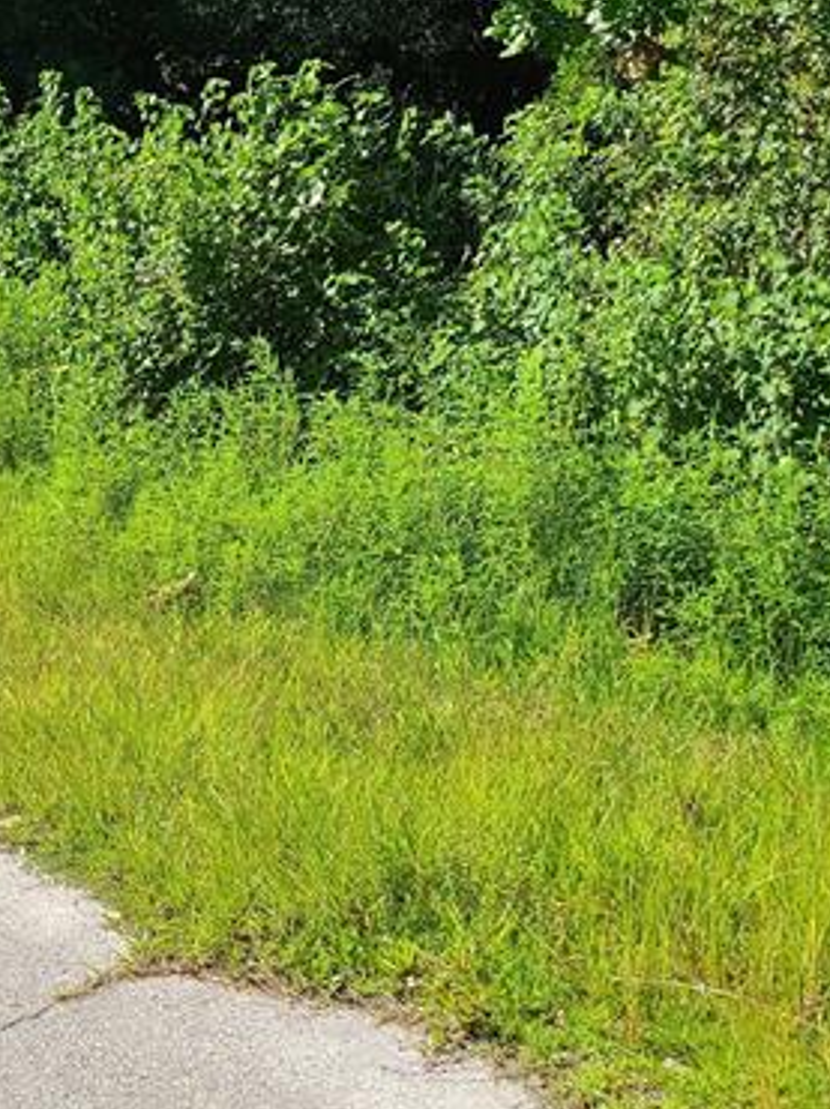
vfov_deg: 35.2
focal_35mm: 54
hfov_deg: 26.7
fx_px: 1728
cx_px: 231
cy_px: 372
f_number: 1.8
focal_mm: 5.4
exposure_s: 1/1300
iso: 40
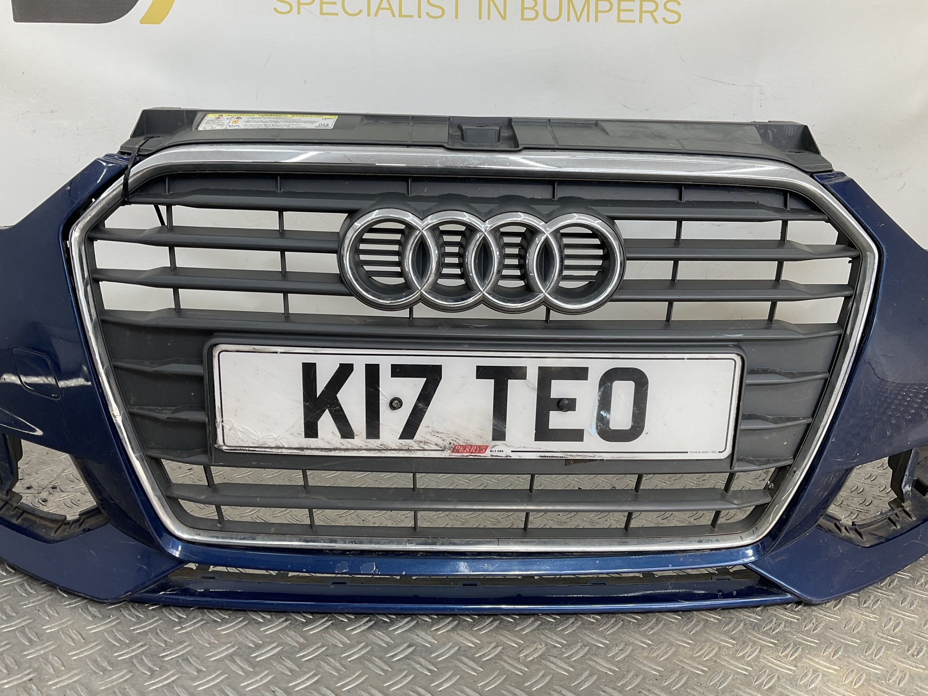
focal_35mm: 29
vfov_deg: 48.2
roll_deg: -2.8
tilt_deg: -15.7
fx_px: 777
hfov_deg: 61.7
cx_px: 464
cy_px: 348
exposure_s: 1/131
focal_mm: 3
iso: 16
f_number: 1.8
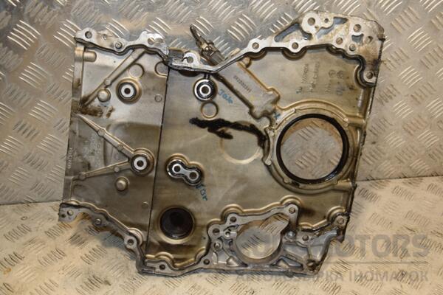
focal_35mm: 45
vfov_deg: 29.9
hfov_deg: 43.6
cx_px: 222
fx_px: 554
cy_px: 148
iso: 800
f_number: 5
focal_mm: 30
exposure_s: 1/160
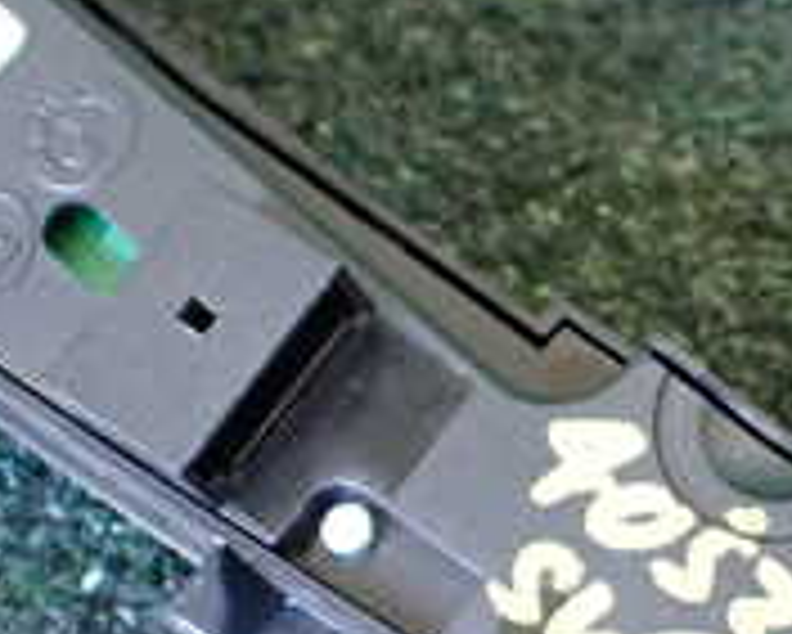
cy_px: 517
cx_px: 603
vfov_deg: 15.3
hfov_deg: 19.0
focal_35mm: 100
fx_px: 2345
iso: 800
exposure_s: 1/40
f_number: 2.3
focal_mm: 5.4
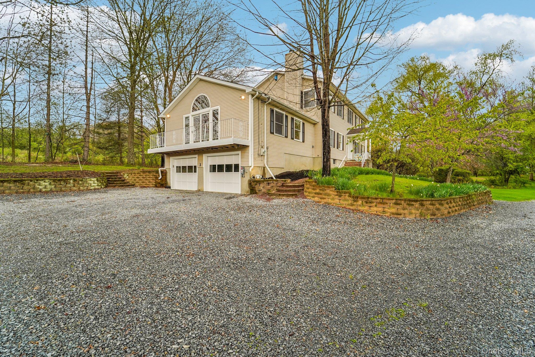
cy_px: 178
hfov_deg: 104.3
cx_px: 268
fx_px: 208
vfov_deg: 81.2
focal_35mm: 14
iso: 400
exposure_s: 1/125
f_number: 8
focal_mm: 14
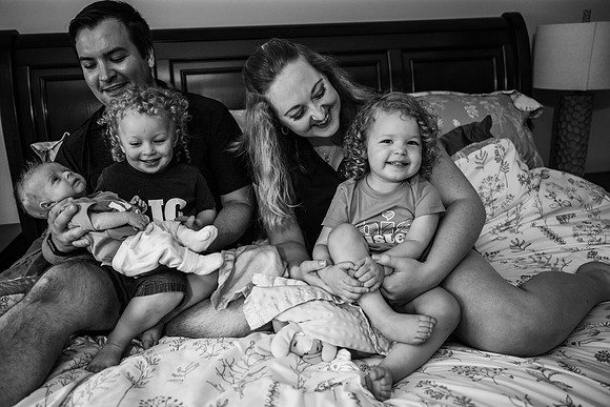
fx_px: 491
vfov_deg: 45.0
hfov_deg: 63.6
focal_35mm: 29
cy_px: 204
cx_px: 305
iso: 1000
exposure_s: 1/250
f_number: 2.8
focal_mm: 29
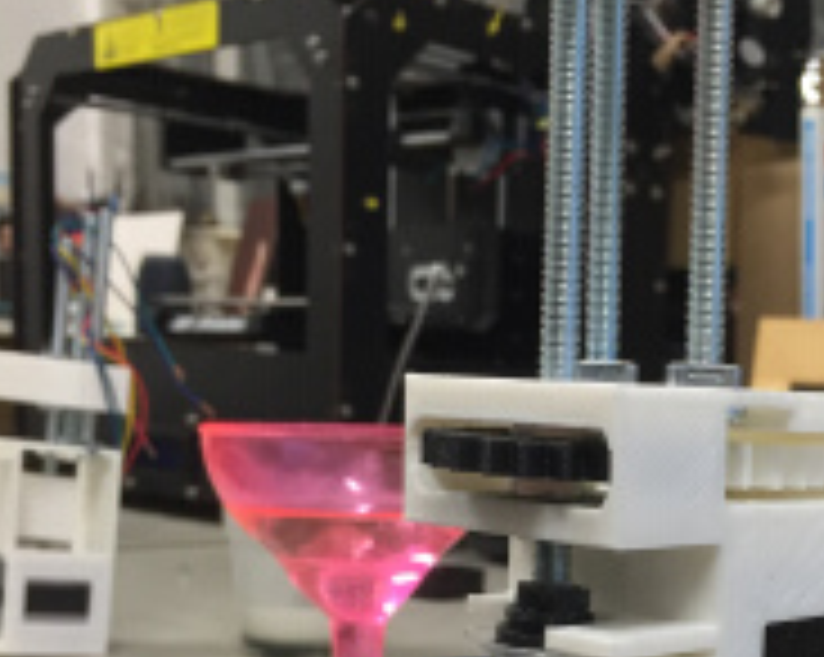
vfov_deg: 23.8
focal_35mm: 62
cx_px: 671
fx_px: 1510
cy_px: 616
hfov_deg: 29.7
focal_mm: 4.15
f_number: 2.2
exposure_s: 1/33
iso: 80
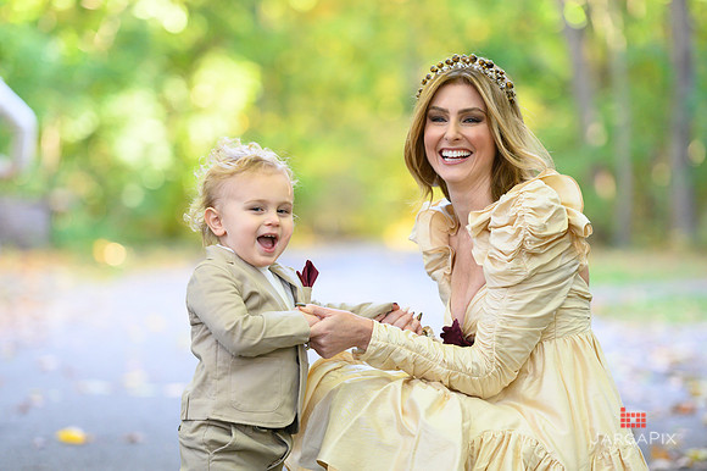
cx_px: 354
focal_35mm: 145
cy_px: 236
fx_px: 2846
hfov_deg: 14.2
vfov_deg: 9.5
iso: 1600
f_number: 3.2
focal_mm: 145
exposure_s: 1/200
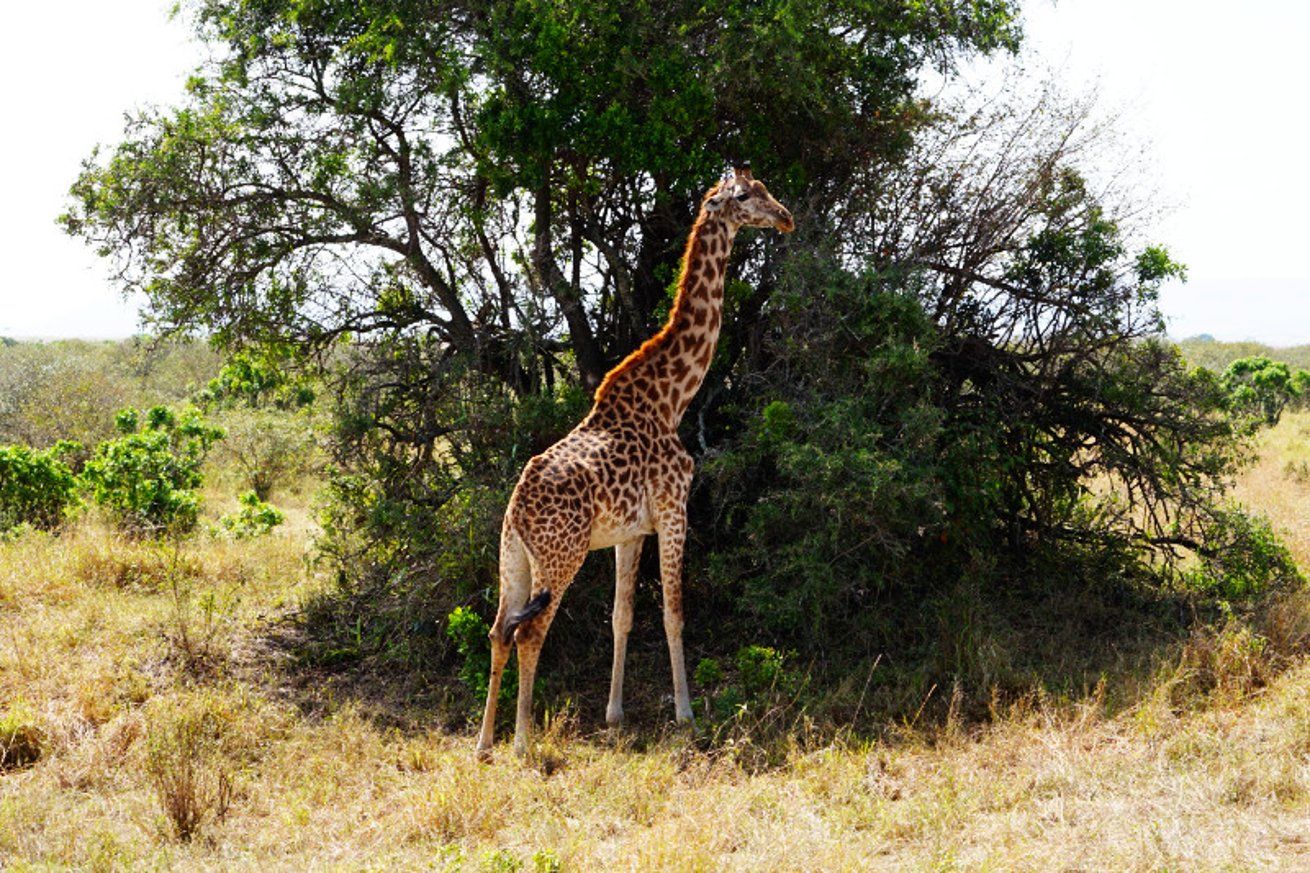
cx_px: 655
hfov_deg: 19.5
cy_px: 436
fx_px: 3820
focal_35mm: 105
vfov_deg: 13.0
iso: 100
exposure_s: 1/125
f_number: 7.1
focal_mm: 70
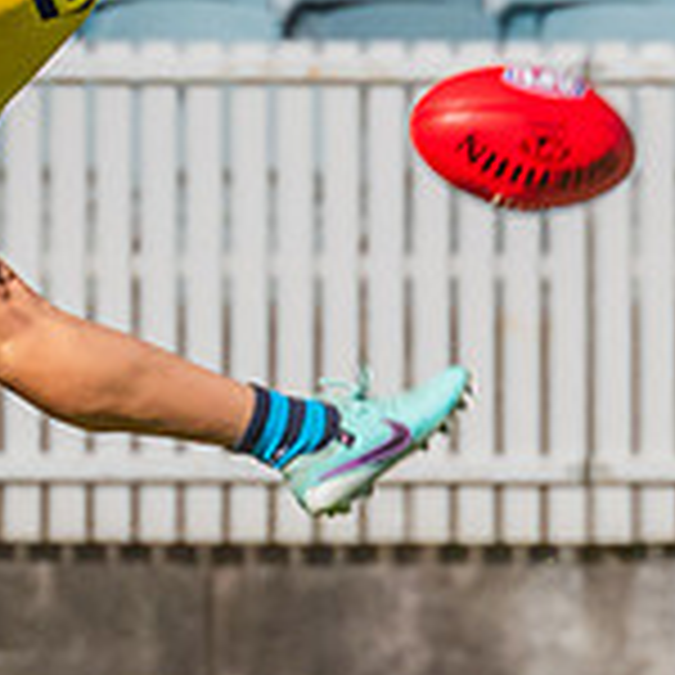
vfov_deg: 0.6
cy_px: 291
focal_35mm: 2947
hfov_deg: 0.6
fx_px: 65015
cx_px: 176
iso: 800
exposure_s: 1/1250
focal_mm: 420
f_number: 11
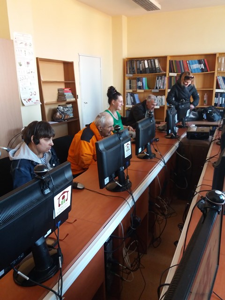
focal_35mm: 28
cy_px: 150
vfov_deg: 63.4
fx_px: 243
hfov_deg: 49.7
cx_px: 112
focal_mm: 3.7
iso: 160
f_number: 1.9
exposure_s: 1/25
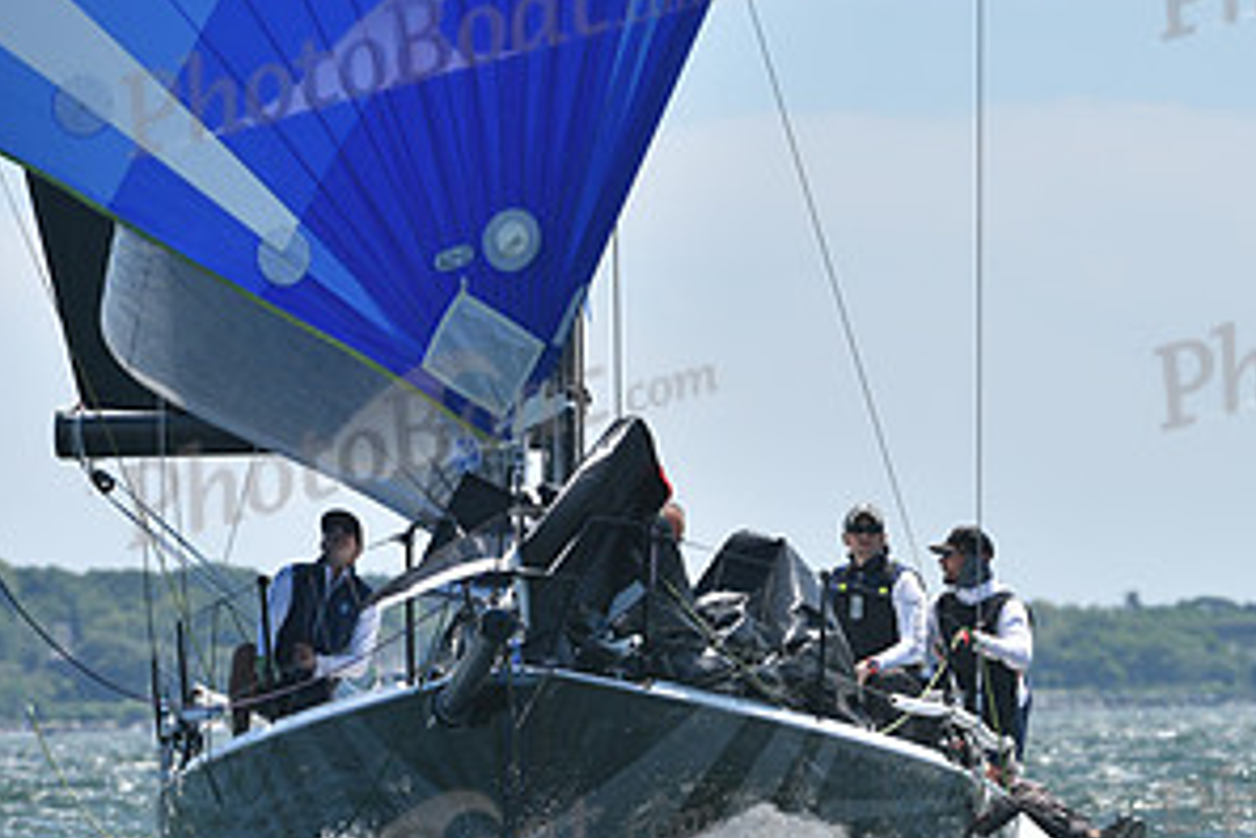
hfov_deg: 3.6
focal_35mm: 566
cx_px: 939
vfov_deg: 2.4
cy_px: 599
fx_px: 19746
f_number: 6.3
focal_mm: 290
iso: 250
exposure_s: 1/1000
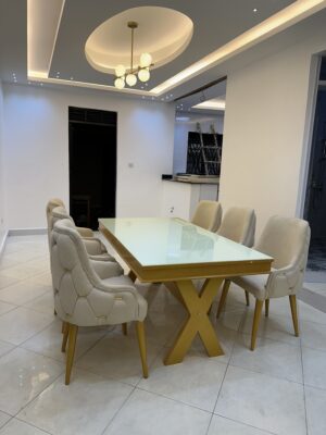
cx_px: 163
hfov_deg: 56.8
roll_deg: -2.4
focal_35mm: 24
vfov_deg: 71.6
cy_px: 218
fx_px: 301
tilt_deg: -9.9
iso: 50
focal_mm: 6.86
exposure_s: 1/106
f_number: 1.78
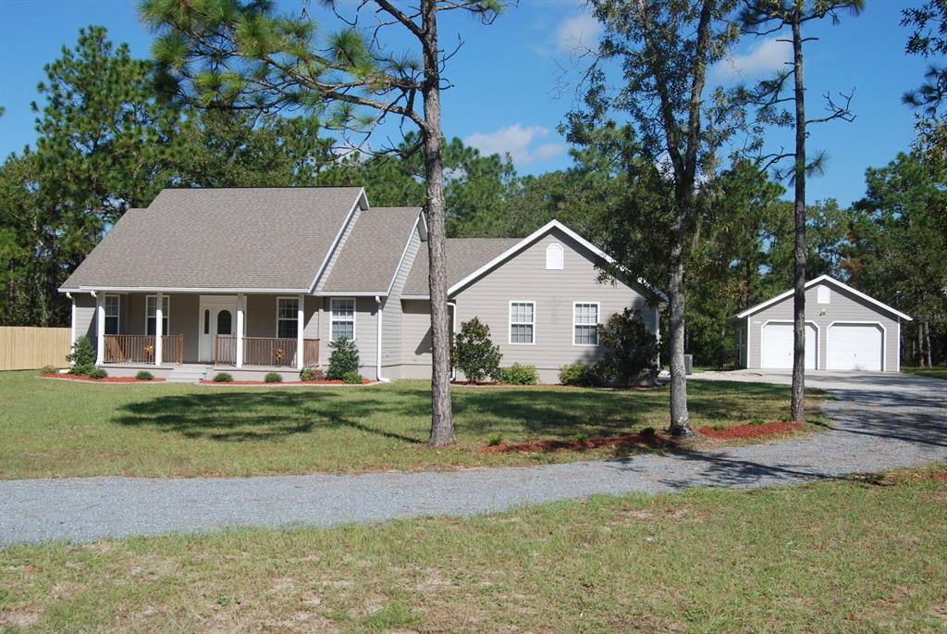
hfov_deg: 49.5
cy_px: 317
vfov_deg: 34.3
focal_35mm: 39
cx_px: 474
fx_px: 1027
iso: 100
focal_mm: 26
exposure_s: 1/250
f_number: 8
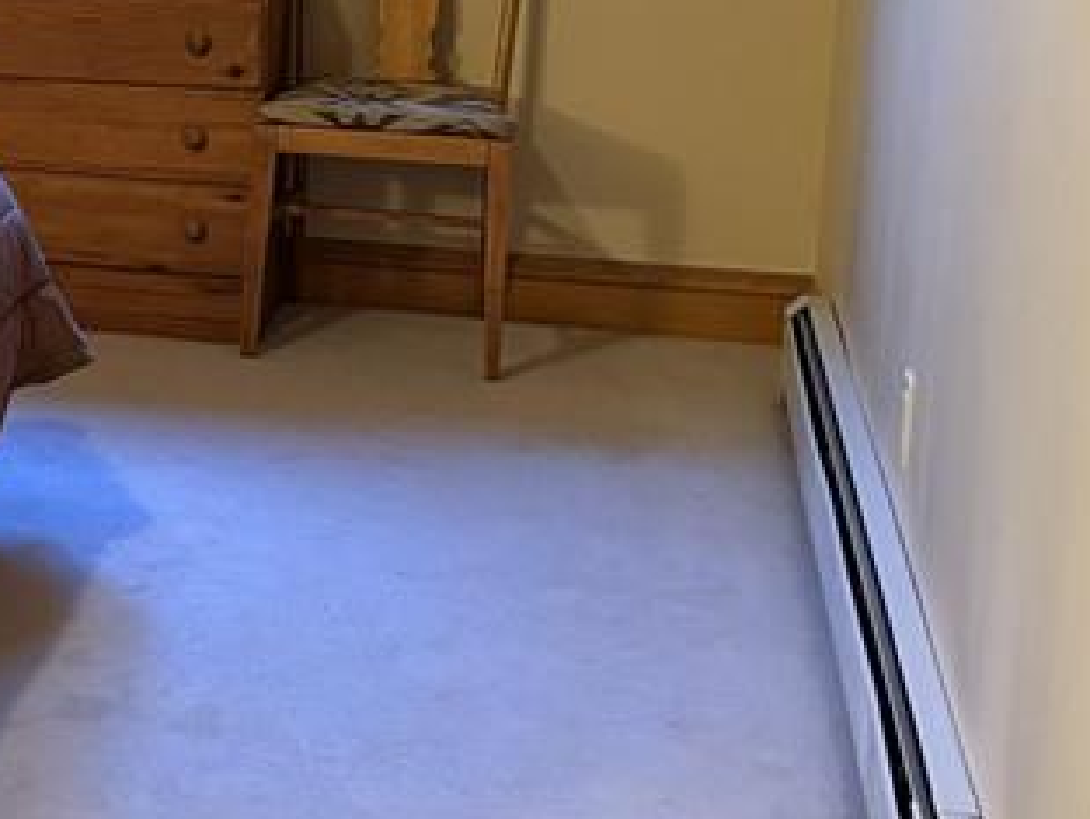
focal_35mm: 85
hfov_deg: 20.5
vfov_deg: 17.1
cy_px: 42
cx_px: -428
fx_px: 2678
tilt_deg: -8.2
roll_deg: +0.0
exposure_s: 1/40
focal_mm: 5.96
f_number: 1.6
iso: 400
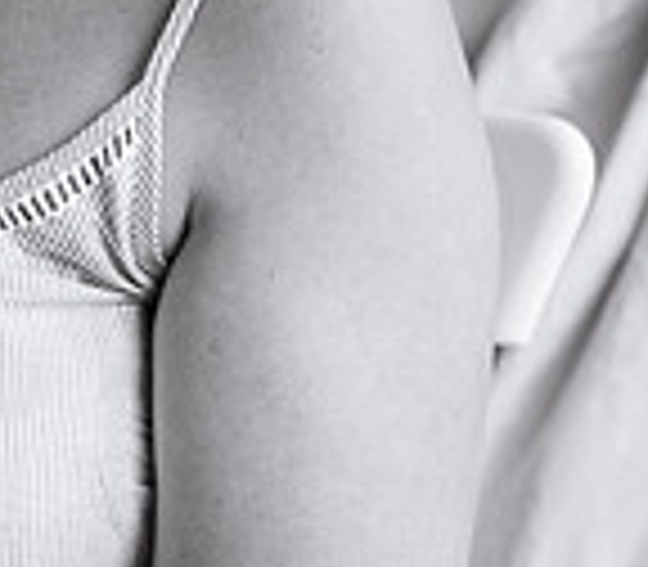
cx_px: -204
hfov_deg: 11.1
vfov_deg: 9.8
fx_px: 3244
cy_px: -224
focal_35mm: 163
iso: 125
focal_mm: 35
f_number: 4
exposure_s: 1/250
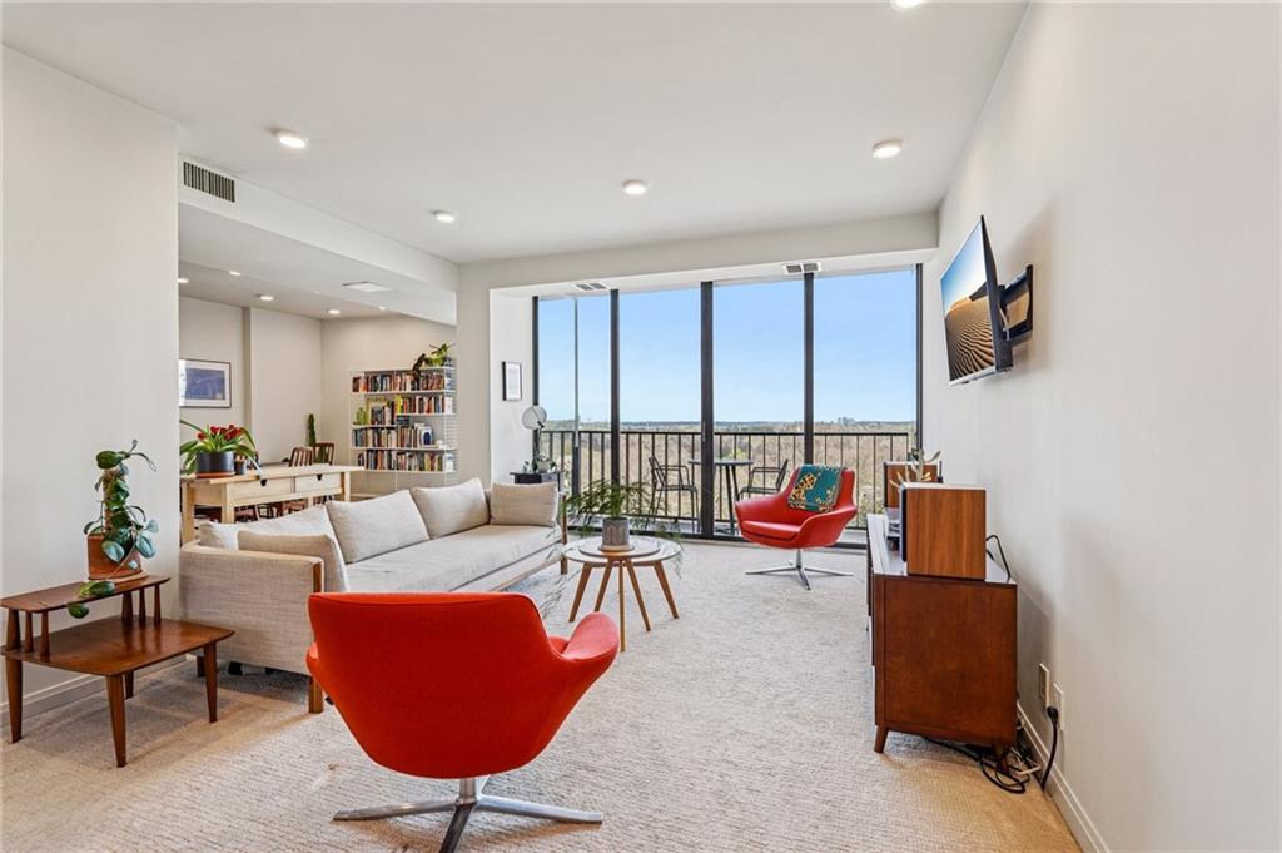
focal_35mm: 16
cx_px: 641
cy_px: 426
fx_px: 587
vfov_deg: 72.0
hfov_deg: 95.0
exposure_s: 1/125
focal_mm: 16.5
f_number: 8
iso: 800
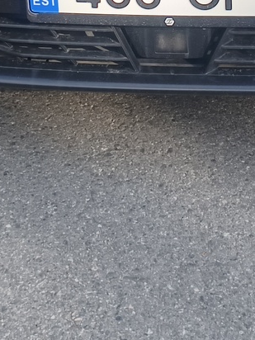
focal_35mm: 101
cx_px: 163
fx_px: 992
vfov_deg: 18.0
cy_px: -114
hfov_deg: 14.6
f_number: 1.5
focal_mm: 4.94
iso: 200
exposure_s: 1/1993
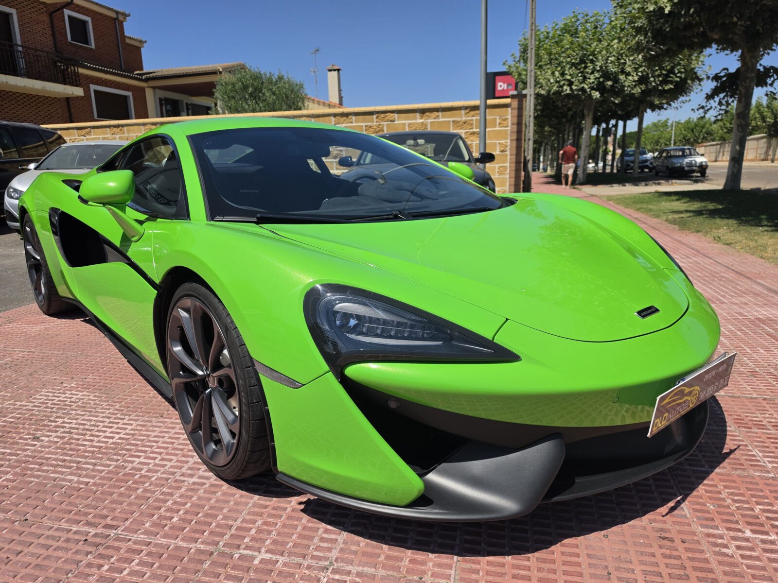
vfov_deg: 58.9
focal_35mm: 23
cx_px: 389
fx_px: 517
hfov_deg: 73.9
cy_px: 292
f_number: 1.4
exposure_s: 1/7939
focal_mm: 6.5
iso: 50
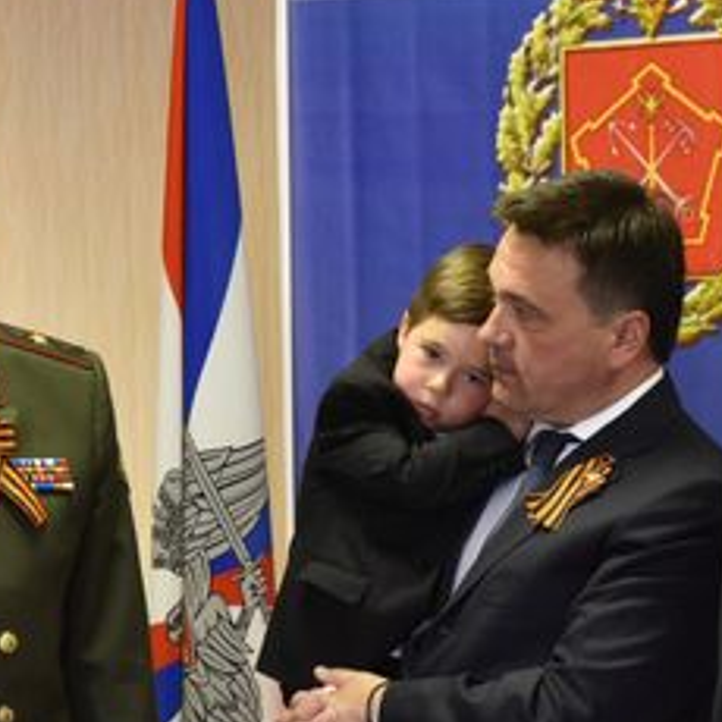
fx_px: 3776
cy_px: 537
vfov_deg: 10.9
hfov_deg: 10.9
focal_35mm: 160
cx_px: 352
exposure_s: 1/100
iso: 4000
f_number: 5.6
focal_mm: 62
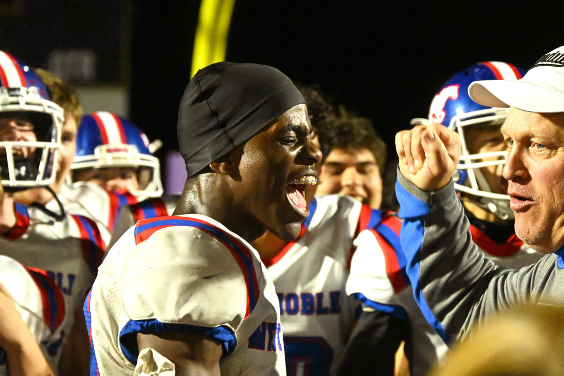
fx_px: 3163
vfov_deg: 6.8
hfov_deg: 10.2
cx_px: 282
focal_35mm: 202
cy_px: 188
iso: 10000
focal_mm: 135
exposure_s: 1/320
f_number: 6.3
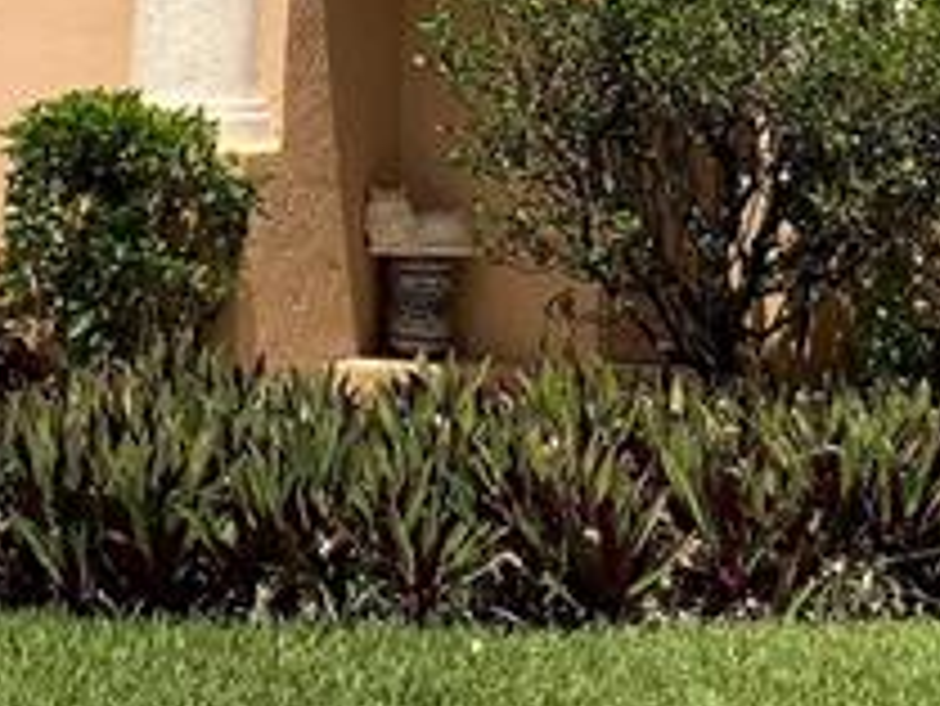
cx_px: 472
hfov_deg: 13.9
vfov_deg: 10.2
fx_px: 3858
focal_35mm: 142
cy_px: -202
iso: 20
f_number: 1.8
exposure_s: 1/3788
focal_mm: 3
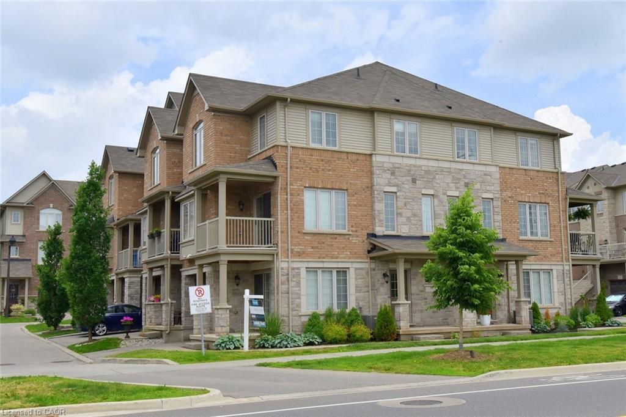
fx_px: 608
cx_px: 313
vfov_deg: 37.8
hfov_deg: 54.4
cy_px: 208
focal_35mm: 35
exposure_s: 1/800
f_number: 14
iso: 500
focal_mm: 35
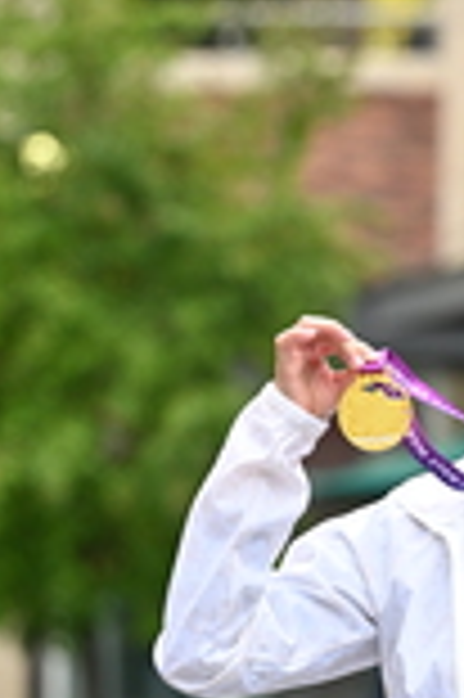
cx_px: 579
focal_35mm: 363
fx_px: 7033
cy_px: 369
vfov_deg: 5.7
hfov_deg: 3.8
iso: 640
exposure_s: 1/2000
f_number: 2.8
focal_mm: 102
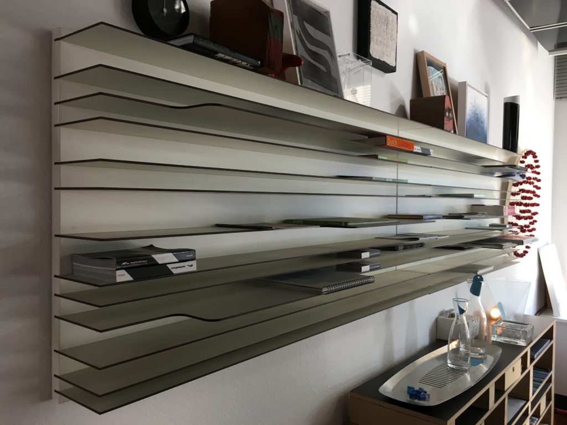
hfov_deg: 61.7
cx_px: 284
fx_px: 475
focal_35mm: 29
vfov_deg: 48.2
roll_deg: -0.3
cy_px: 212
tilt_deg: -1.1
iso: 25
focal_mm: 4.15
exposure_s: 1/33
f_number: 2.2
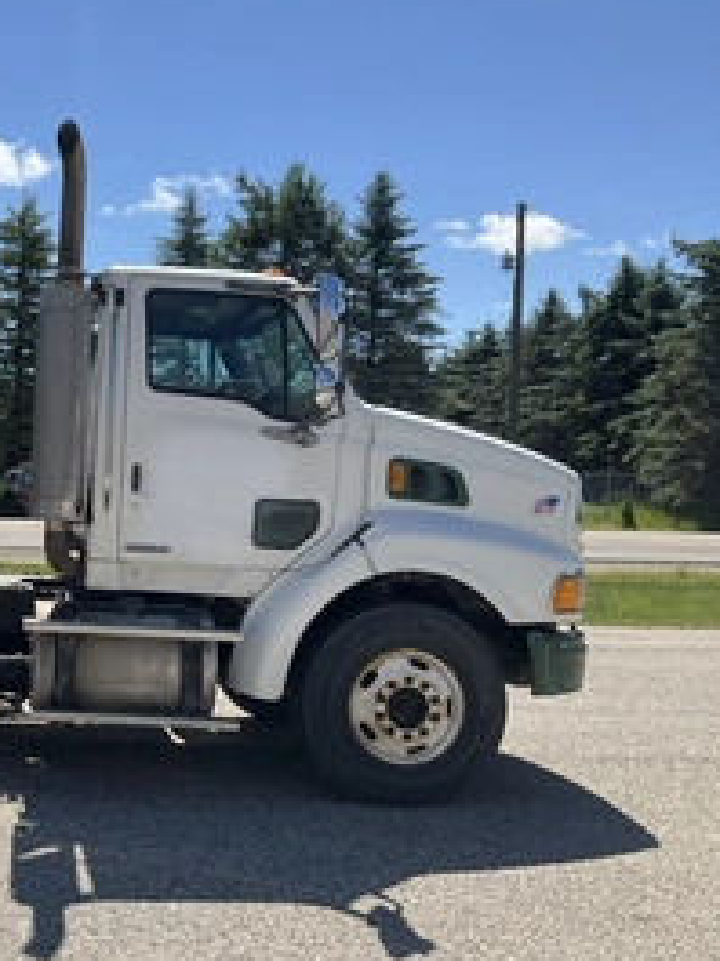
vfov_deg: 42.9
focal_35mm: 44
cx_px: 11
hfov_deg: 30.7
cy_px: 524
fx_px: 1220
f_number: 1.8
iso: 25
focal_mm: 3
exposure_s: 1/1675
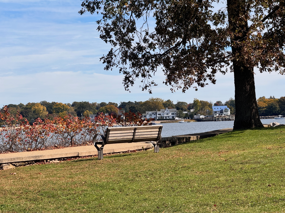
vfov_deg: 12.3
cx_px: 142
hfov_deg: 16.4
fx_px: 988
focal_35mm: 120
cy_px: 106
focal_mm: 15.66
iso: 50
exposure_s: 1/1689
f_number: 2.8
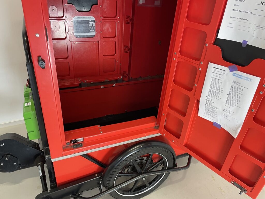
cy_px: 100
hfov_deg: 67.3
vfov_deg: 53.1
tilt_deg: -31.8
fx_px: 199
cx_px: 132
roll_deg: -3.9
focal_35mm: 26
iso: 160
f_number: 1.6
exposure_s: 1/50
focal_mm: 4.2
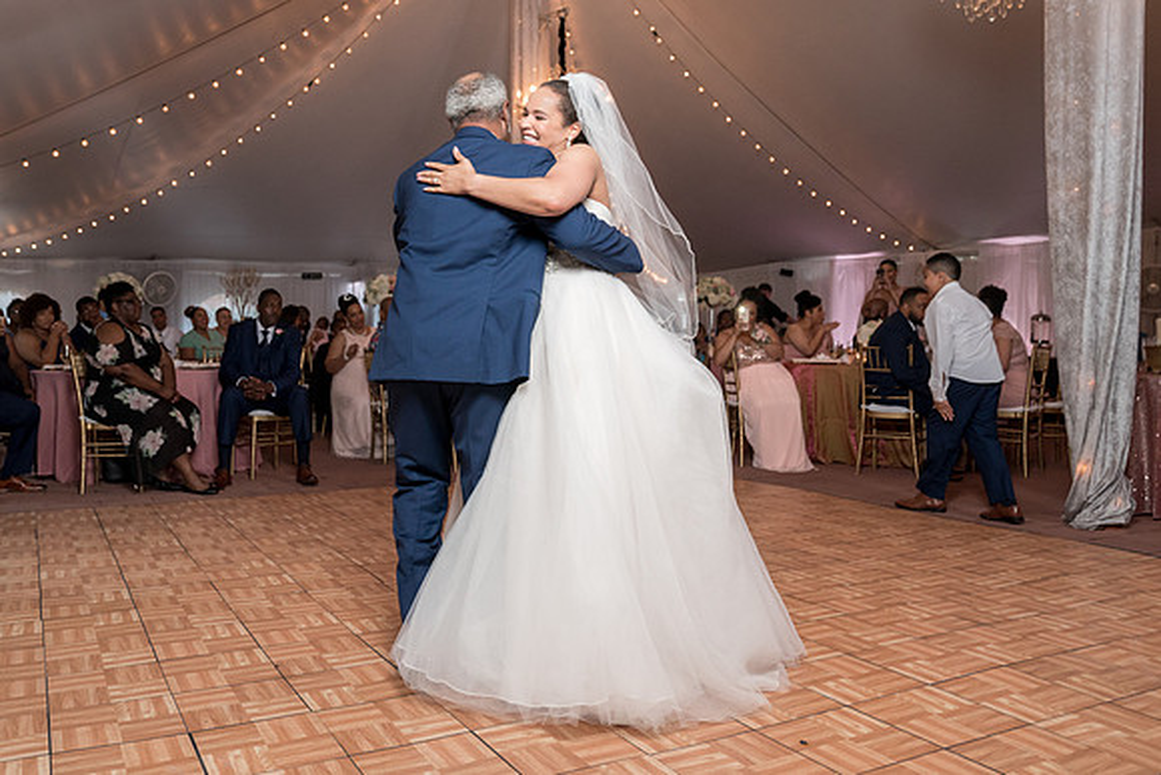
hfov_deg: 61.7
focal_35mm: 30
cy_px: 336
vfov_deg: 43.5
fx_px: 969
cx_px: 522
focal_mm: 26
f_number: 4
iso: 2000
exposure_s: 1/200
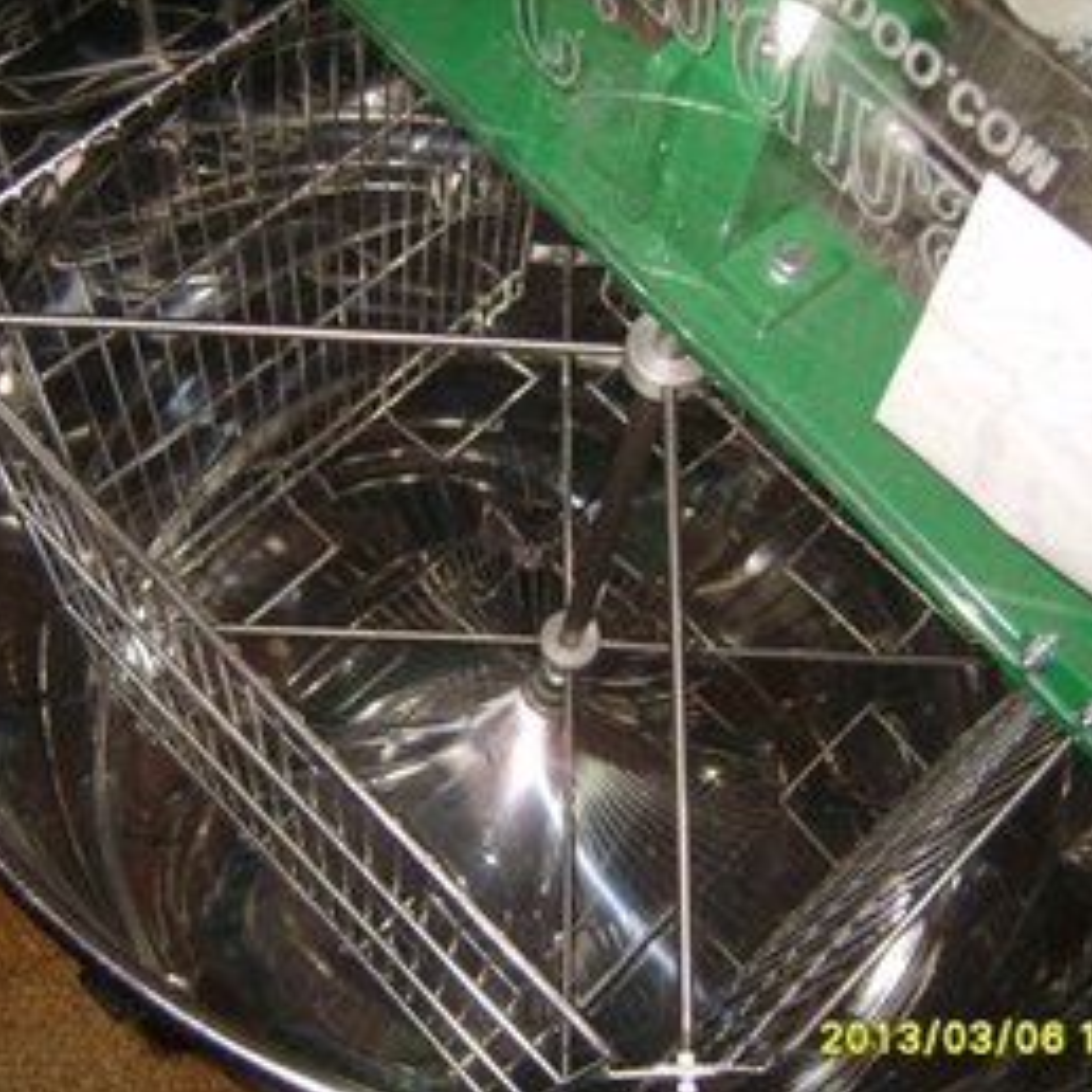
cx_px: 512
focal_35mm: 42
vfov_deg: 40.0
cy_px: 548
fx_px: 1499
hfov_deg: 40.0
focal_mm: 7.4
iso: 100
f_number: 2.8
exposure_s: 1/30
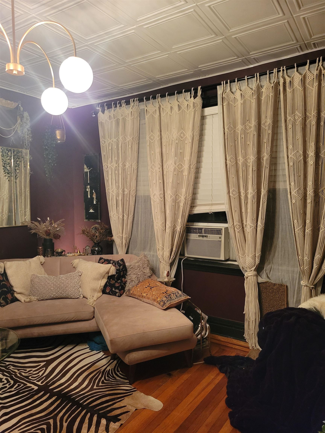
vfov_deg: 67.3
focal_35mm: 26
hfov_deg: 53.1
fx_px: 325
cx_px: 162
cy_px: 216
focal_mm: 5.4
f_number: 1.8
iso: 640
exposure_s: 1/40
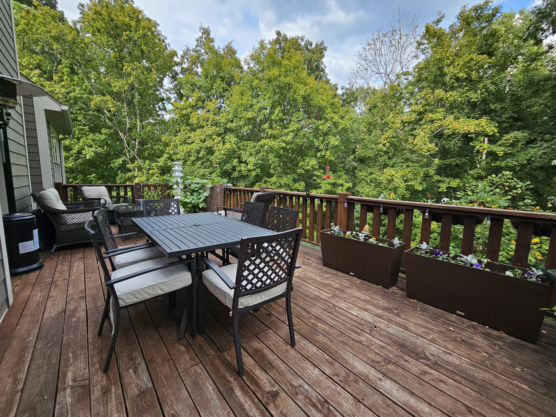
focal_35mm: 13
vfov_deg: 89.9
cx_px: 278
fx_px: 209
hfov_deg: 106.2
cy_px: 208
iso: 50
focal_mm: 2.2
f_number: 2.2
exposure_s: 1/372
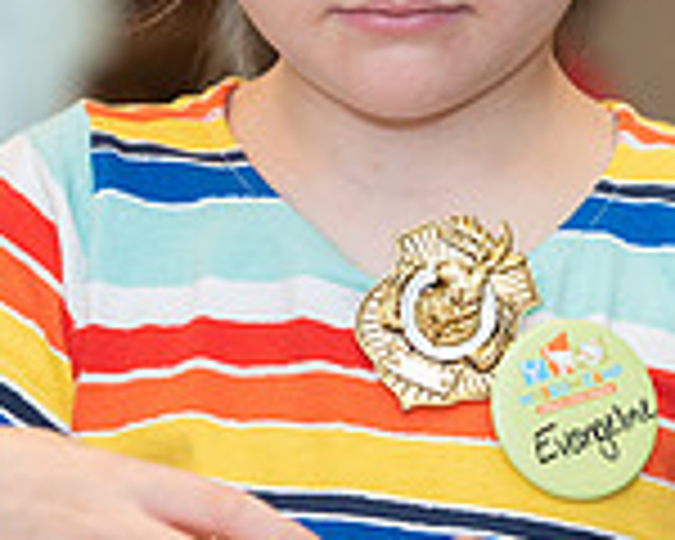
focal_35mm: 433
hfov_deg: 4.5
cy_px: 83
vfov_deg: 3.6
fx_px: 8650
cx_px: 330
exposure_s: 1/250
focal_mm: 116
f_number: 5
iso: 800
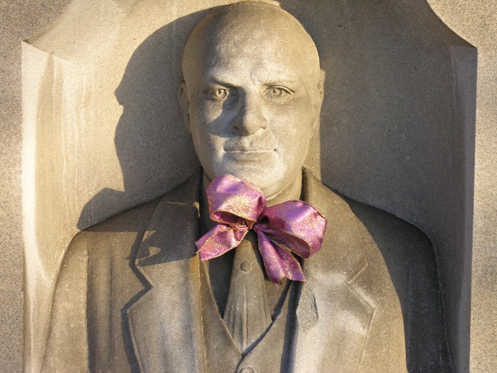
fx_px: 2024
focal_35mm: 141
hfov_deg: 14.0
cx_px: 248
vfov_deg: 10.5
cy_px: 186
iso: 50
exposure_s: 1/92.7
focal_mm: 35.9
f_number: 5.4
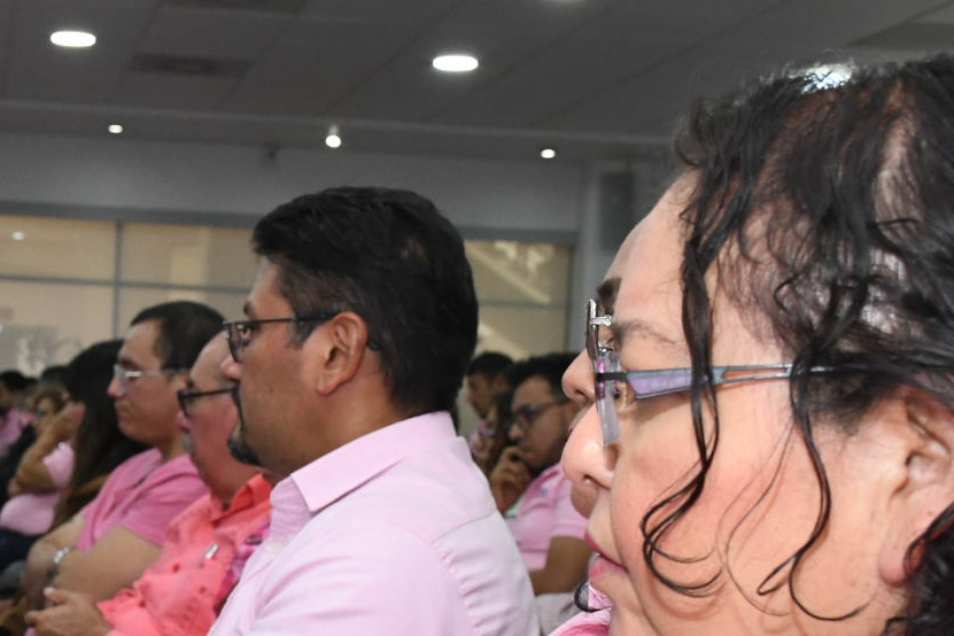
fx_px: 2067
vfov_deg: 17.2
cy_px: 575
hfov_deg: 25.5
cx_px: 165
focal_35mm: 78
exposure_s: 1/100
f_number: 7.1
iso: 2500
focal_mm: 27
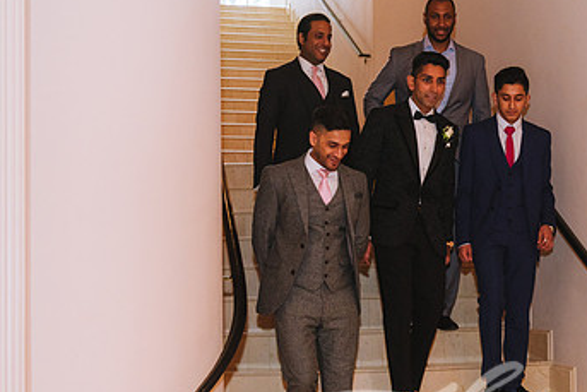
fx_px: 1158
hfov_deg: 28.1
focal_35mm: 71
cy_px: 264
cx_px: 424
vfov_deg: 19.1
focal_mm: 42
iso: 1000
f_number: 3.5
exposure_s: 1/160
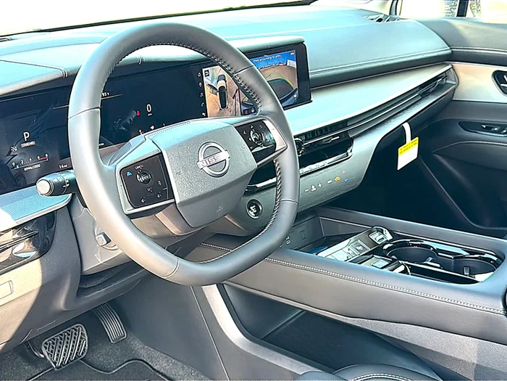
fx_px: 557
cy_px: 190
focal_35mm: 38
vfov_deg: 37.7
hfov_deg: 49.0
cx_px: 254
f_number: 1.78
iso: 125
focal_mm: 6.86
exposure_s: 1/220
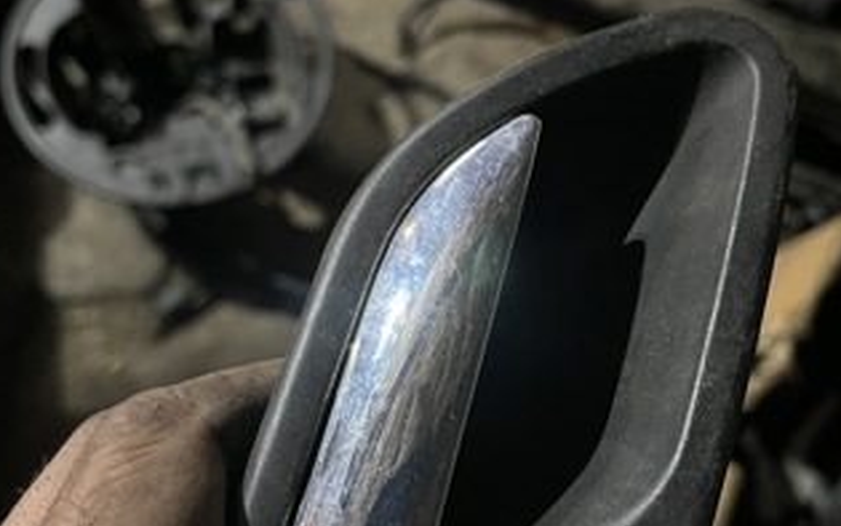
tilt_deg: -69.2
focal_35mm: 42
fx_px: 963
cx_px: 446
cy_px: 291
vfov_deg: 30.5
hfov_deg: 47.2
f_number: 1.6
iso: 800
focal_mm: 5.1
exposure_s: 1/25
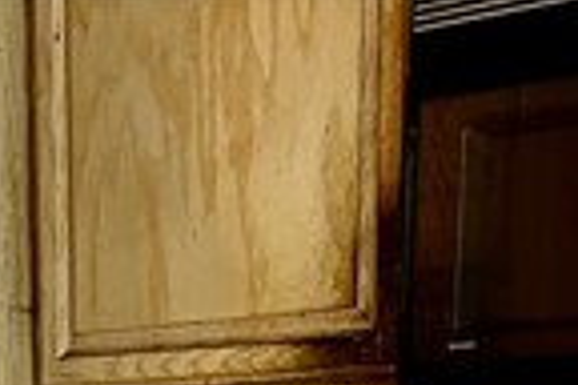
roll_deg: -0.1
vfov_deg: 9.9
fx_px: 1927
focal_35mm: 120
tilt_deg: -13.4
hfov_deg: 17.0
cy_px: 954
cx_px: 177
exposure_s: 1/60
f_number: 1.5
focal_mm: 5.7
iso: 320
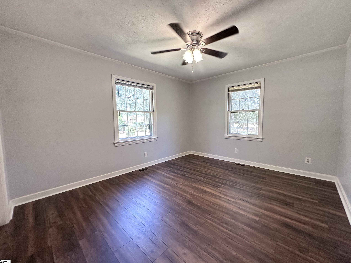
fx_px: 142
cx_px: 176
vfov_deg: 85.7
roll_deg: +1.5
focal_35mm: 14
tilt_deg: -2.7
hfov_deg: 102.1
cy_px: 132
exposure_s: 1/120
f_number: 2.2
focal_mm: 2.22
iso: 160
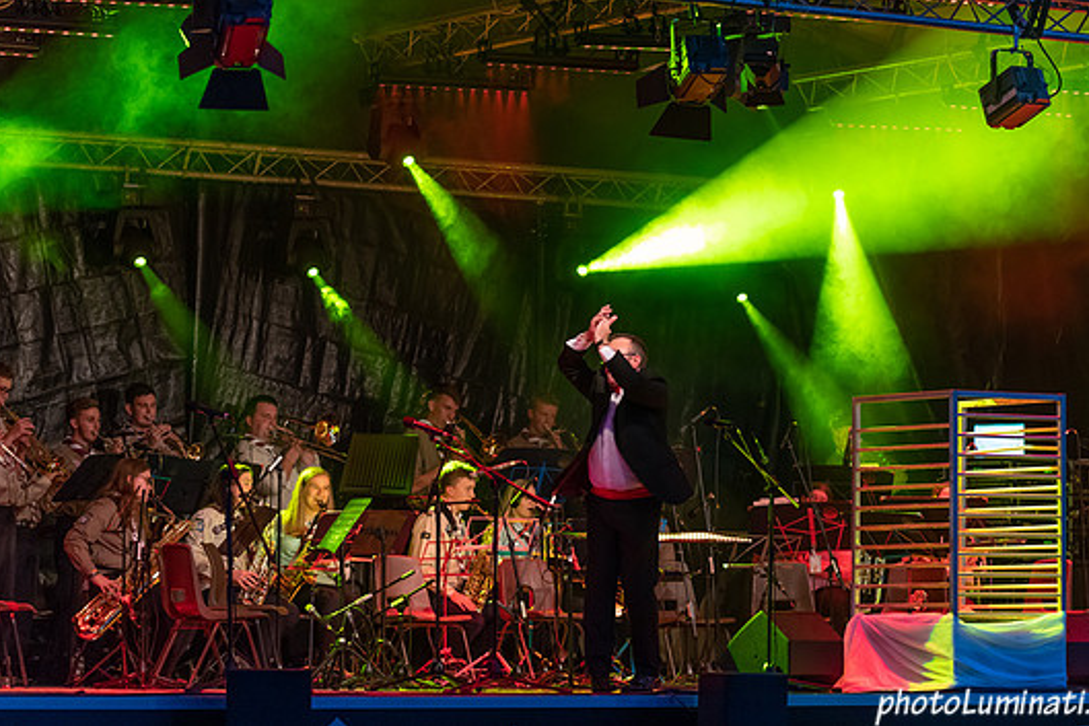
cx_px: 614
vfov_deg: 9.2
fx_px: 4508
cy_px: 319
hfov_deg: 13.8
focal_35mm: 149
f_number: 2.8
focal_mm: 125
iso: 2000
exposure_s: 1/125
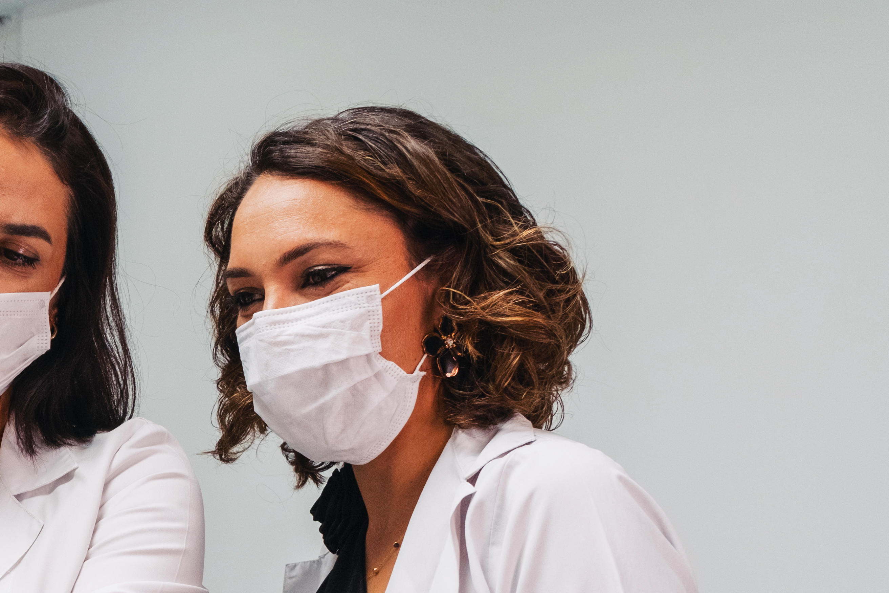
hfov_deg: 25.2
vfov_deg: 17.7
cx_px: -32
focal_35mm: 76
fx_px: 1877
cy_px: 536
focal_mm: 21.2
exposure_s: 1/160
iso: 800
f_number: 4
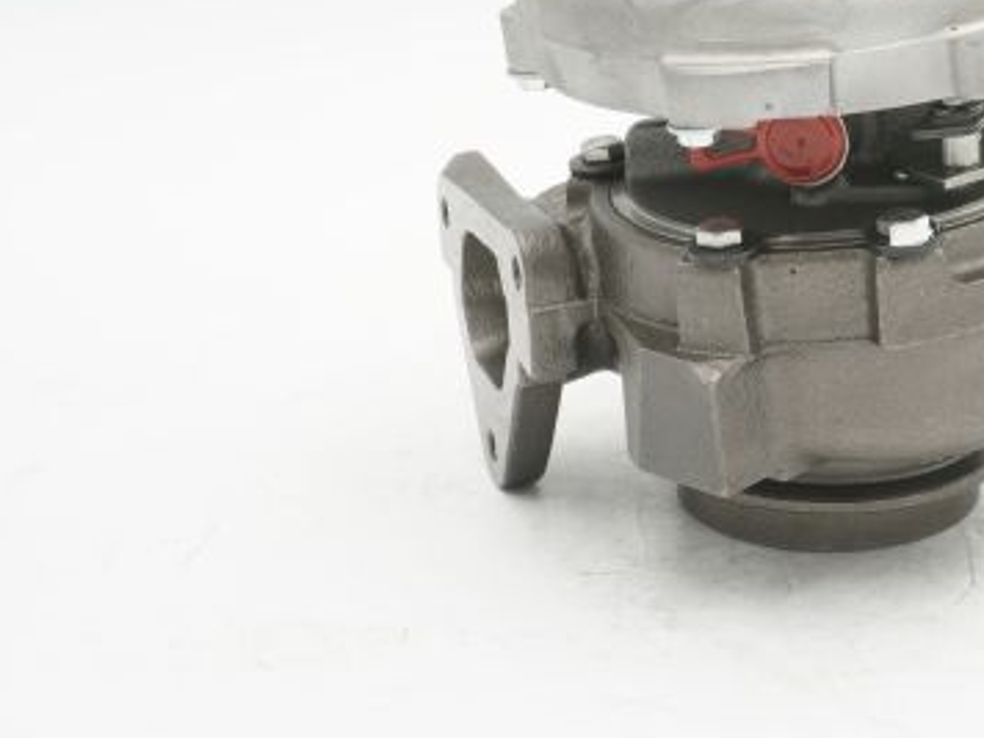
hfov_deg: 20.4
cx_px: 876
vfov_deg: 15.6
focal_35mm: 94
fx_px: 2674
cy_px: 127
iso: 100
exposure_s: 1/3
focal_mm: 29
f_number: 16
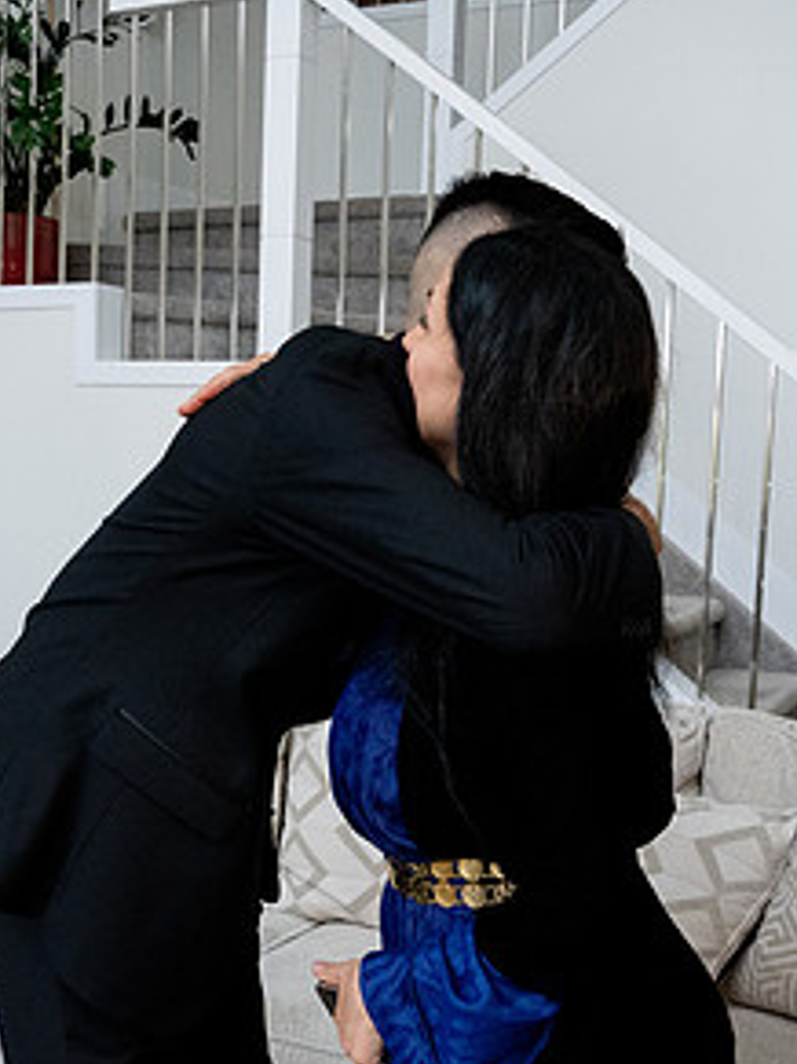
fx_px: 1413
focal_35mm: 46
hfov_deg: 31.5
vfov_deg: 41.1
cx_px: 395
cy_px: 627
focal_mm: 24
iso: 6400
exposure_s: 1/160
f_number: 10
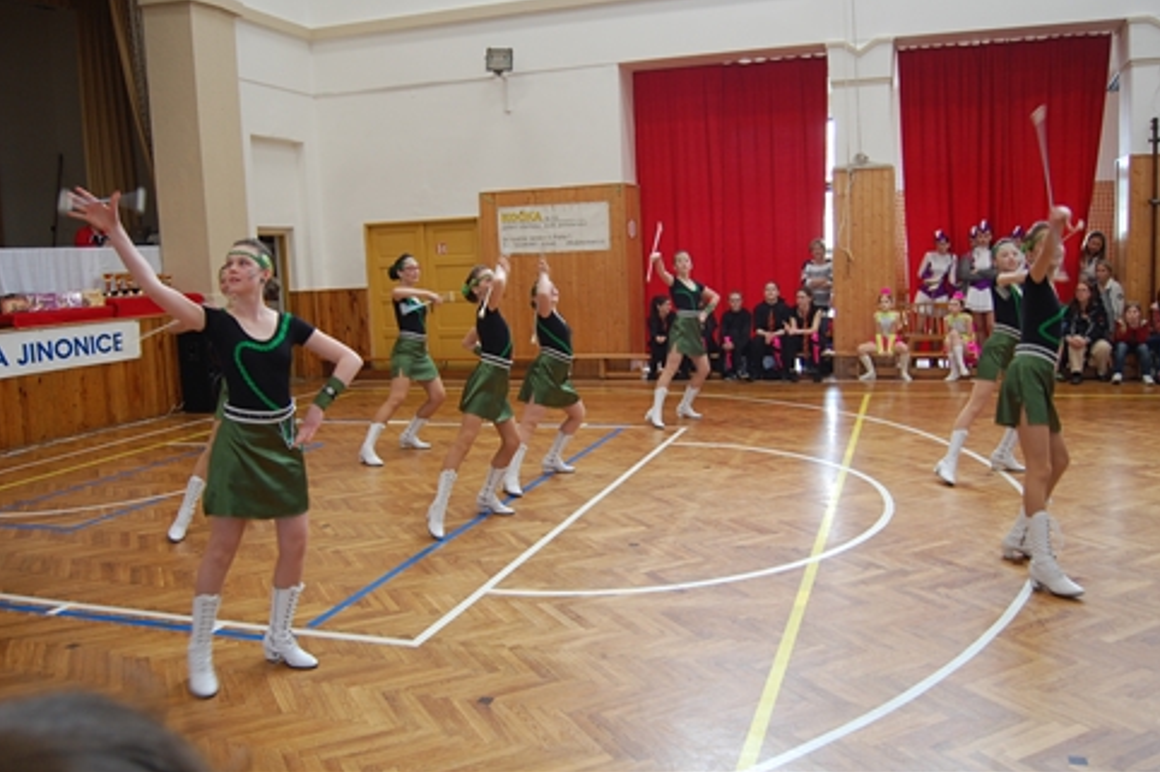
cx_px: 587
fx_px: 951
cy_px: 375
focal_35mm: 30
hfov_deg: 62.8
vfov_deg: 44.2
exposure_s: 1/50
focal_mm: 19
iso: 400
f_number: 3.5
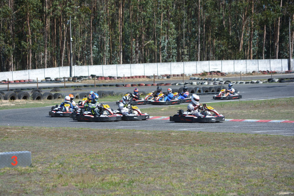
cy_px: 98
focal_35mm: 147
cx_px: 147
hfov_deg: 14.0
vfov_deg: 9.3
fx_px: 1200
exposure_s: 1/1600
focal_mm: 98
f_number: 6.3
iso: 400
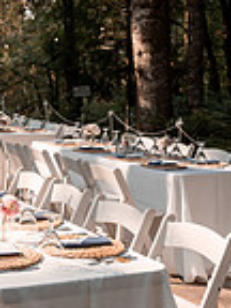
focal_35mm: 72
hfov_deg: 19.2
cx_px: -49
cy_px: 36
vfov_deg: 26.2
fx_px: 641
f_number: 2.8
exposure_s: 1/1250
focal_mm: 24
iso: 250
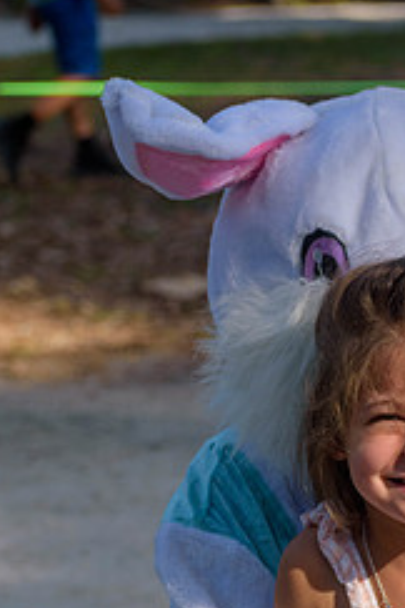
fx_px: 3847
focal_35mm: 228
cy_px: 545
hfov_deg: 6.0
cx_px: 365
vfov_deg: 9.0
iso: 220
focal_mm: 82
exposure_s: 1/500
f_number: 5.6
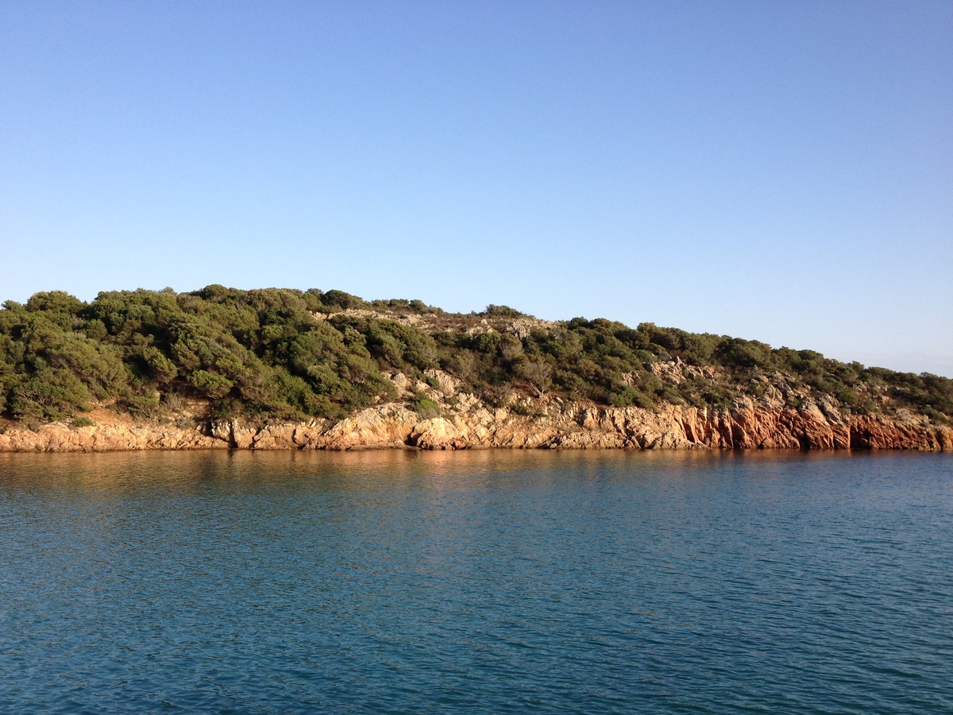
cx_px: 476
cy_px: 358
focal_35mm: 35
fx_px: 964
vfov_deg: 40.7
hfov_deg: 52.6
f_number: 2.4
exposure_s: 1/778
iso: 64
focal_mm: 4.28
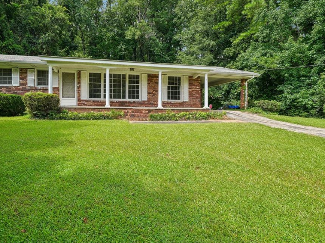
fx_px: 160
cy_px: 117
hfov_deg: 90.5
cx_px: 140
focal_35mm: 17
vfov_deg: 74.7
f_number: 8
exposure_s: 1/60
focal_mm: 15
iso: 100
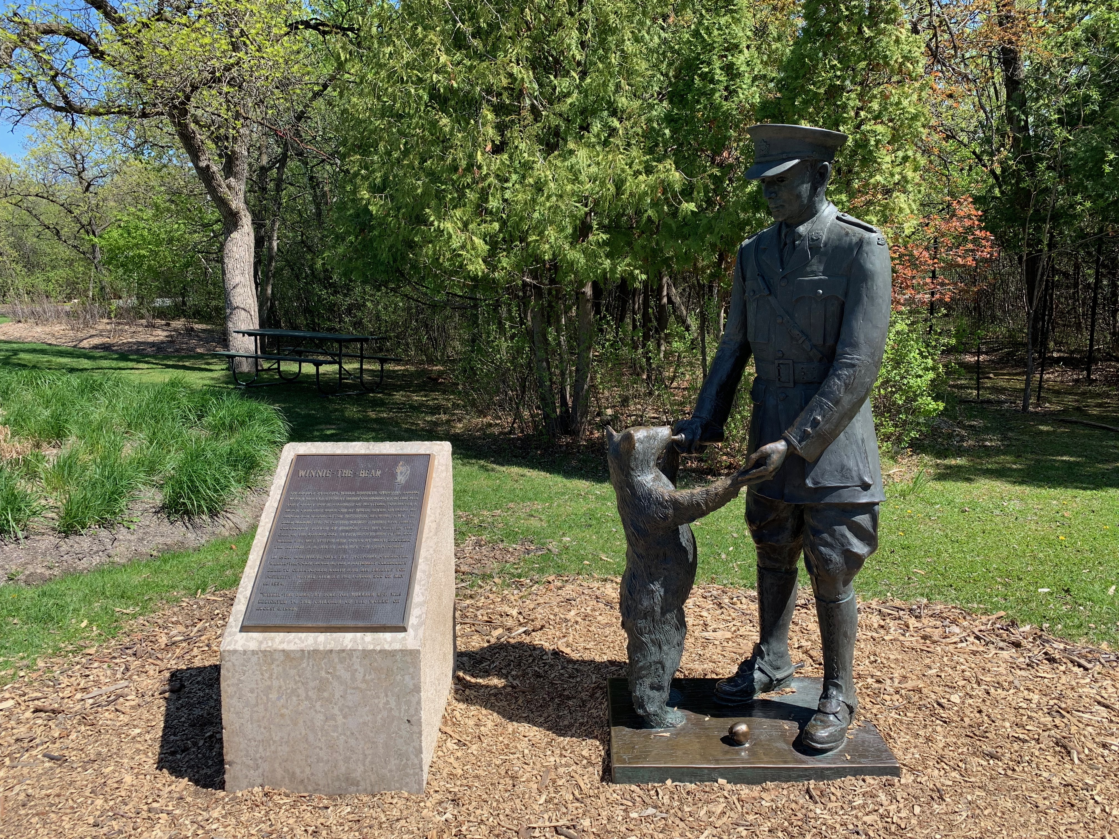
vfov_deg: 53.1
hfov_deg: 67.3
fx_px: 840
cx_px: 560
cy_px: 420
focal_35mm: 26
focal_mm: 4.25
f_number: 1.8
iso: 25
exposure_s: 1/1124
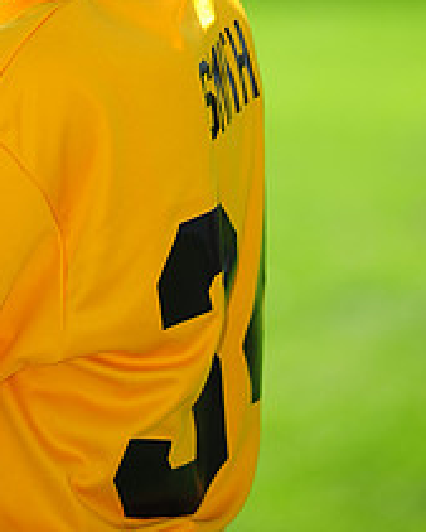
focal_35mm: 516
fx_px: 8126
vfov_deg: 3.7
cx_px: -40
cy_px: -169
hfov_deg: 3.0
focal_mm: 200
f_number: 4.5
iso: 200
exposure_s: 1/640
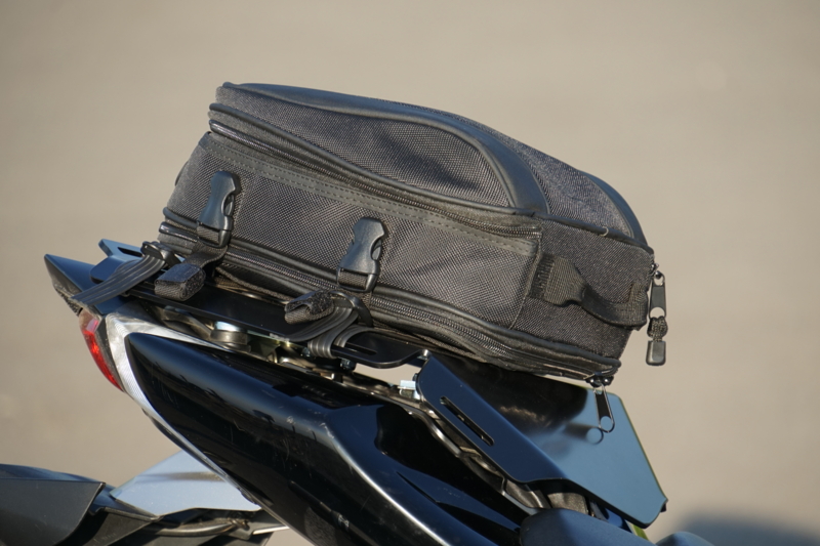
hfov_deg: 6.9
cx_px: 410
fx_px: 6831
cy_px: 273
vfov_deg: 4.6
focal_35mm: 300
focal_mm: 200
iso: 200
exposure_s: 1/320
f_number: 6.3
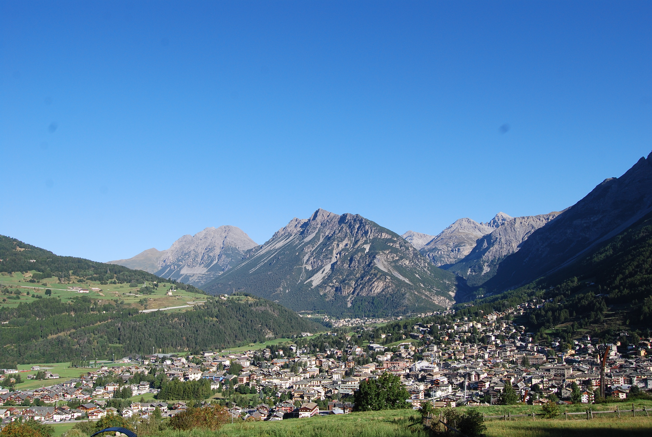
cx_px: 326
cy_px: 218
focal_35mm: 27
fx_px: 490
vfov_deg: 48.1
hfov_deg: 67.3
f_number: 10
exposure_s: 1/250
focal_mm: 18
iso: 180
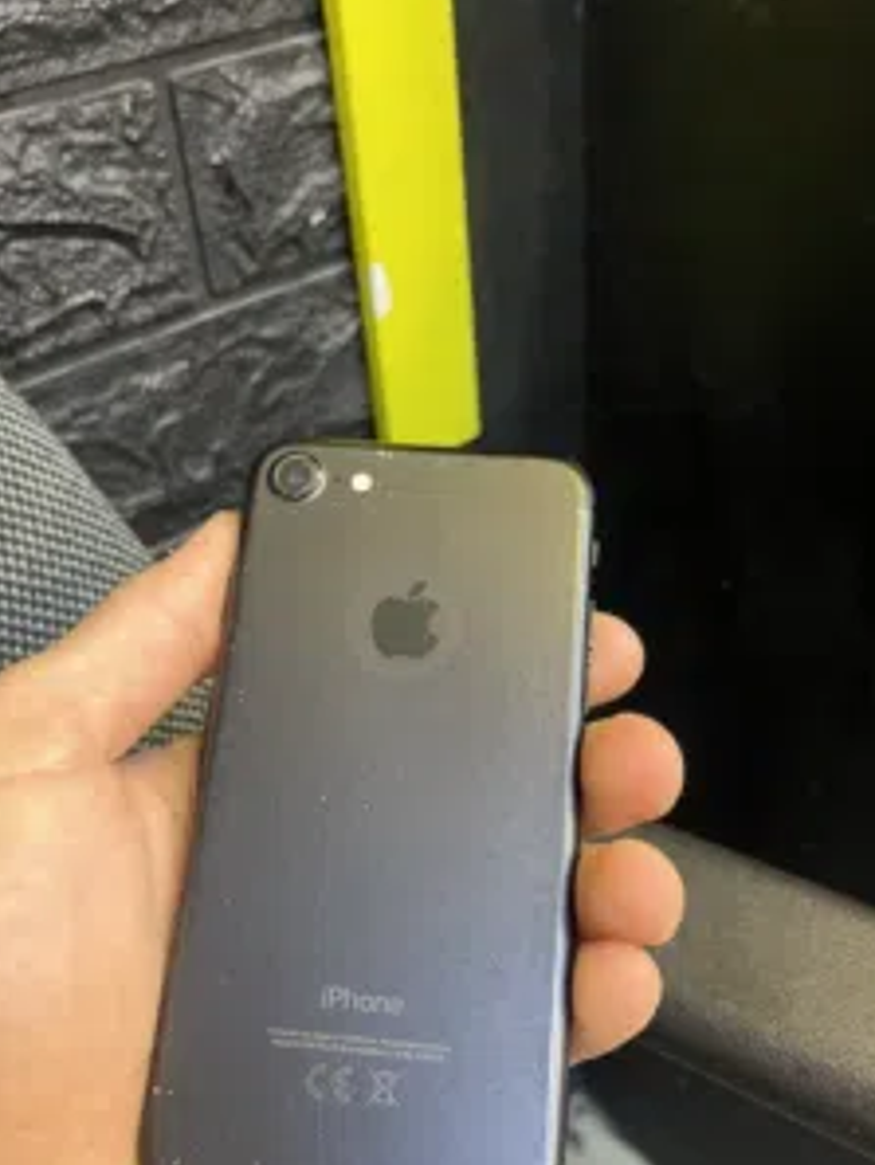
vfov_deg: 52.5
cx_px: 416
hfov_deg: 40.7
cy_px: 655
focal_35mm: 35
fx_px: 1179
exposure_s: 1/50
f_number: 1.6
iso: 125
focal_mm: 5.1
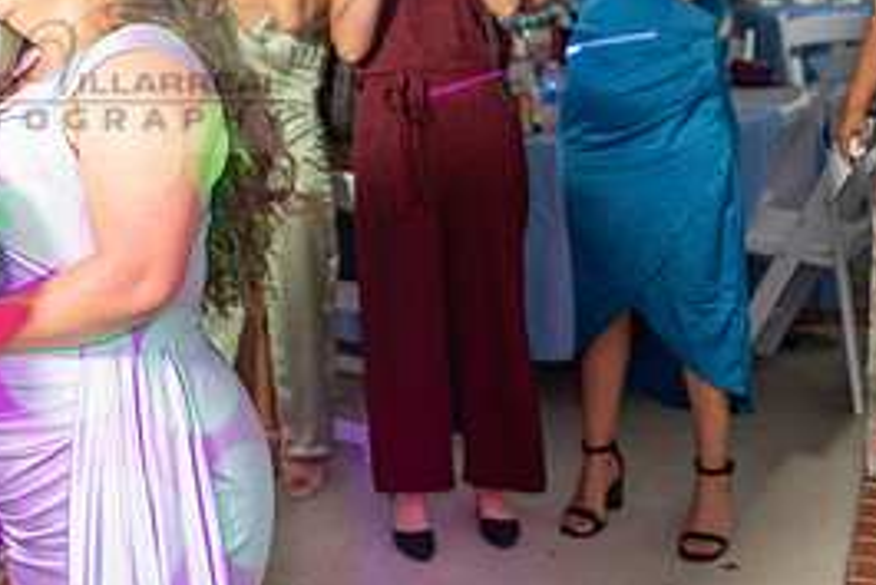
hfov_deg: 27.4
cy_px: 74
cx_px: 33
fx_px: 1704
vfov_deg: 19.2
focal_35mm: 70
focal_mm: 32
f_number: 2.8
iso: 250
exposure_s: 1/125
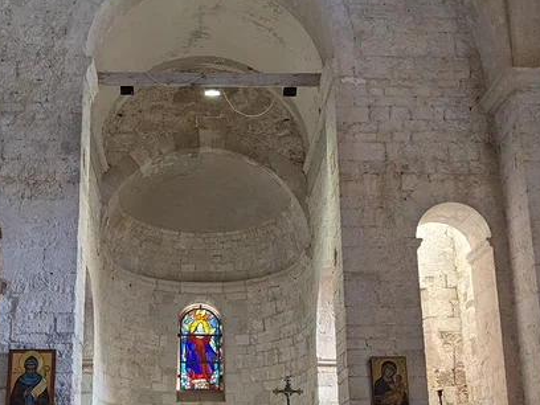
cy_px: 275
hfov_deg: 36.0
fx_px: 827
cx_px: 216
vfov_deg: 27.3
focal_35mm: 53
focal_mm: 4.38
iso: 88
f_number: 1.73
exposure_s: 1/25
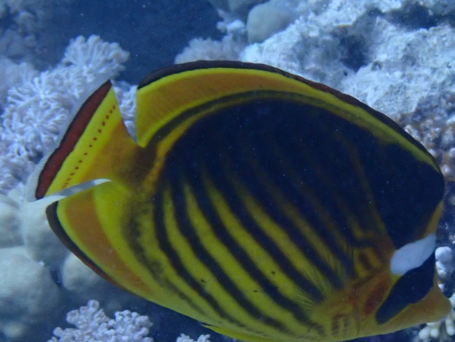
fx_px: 2301
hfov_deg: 11.3
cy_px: 232
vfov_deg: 8.5
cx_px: 306
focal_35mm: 175
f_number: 6.3
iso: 250
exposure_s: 1/200
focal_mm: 18
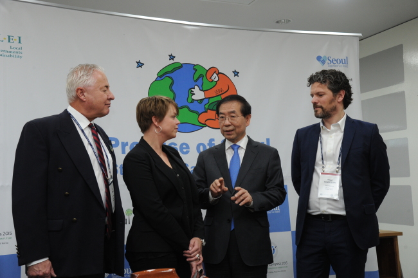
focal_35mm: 46
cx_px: 209
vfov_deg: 29.2
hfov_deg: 42.8
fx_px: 534
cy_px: 139
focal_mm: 46
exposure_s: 1/125
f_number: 5.6
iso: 2000
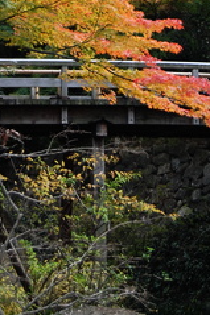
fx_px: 1384
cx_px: 67
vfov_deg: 12.8
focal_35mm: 158
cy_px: -33
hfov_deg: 8.7
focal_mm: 42
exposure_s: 1/125
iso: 200
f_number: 5.3
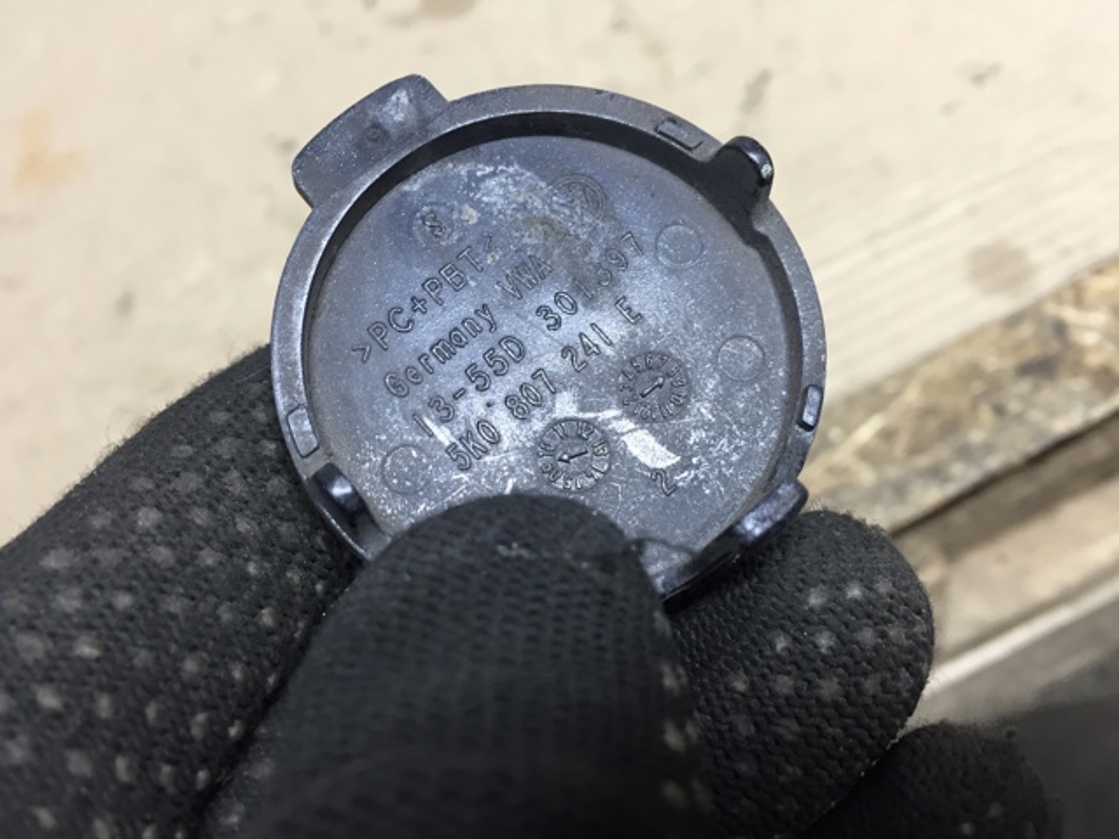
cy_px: 420
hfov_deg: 61.7
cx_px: 560
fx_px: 937
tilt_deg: -55.4
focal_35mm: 29
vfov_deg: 48.2
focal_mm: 4.15
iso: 100
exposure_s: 1/33
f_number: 2.2
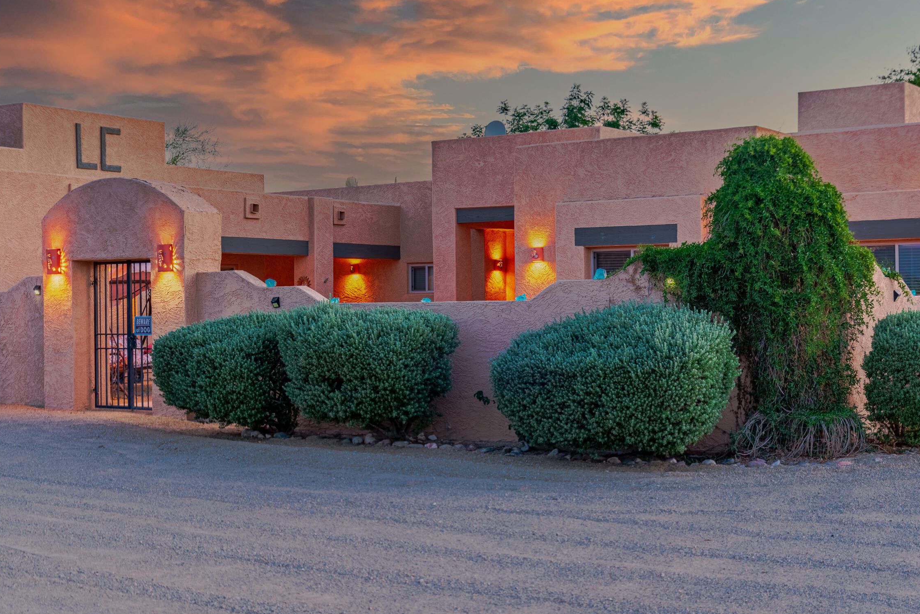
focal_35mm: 52
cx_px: 530
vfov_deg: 26.0
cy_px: 289
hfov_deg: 38.1
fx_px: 1329
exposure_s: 1/20
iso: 160
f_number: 8
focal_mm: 39
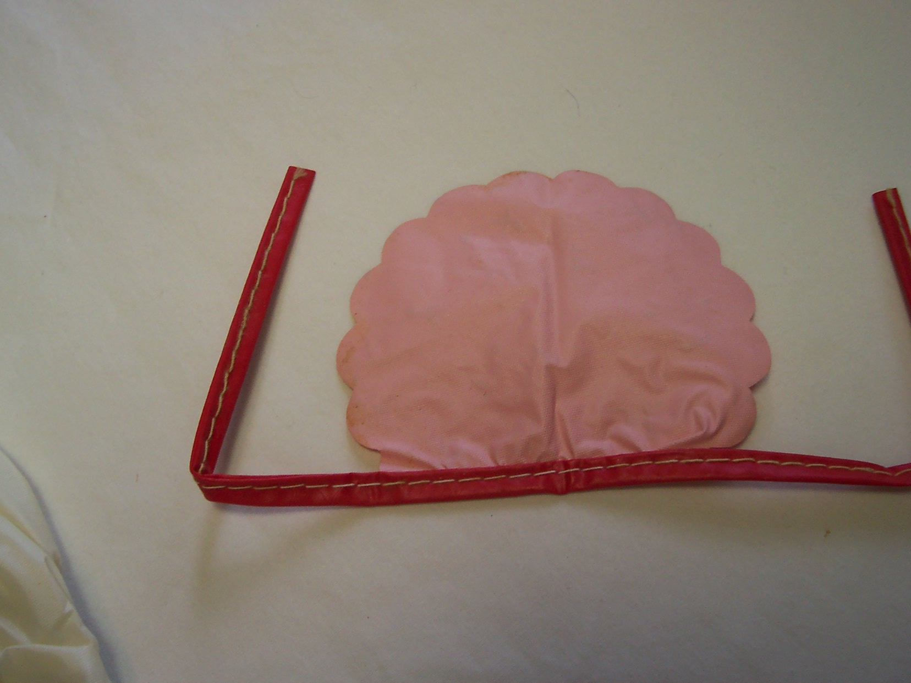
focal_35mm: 37
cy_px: 342
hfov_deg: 50.1
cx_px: 456
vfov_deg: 38.7
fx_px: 974
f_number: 2.8
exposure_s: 1/60
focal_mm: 5.6
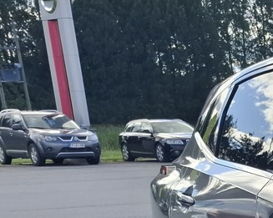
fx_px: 799
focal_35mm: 99
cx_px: 589
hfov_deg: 14.8
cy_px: 381
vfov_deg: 14.0
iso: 50
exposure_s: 1/1110
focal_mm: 5.54
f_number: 1.8
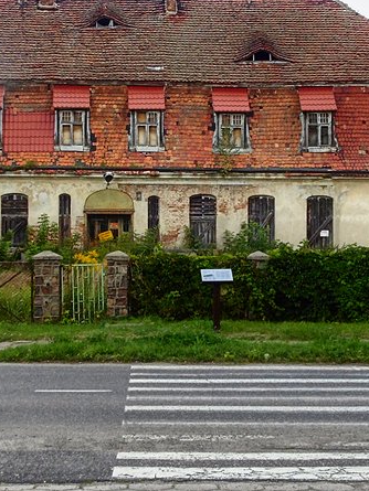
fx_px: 1264
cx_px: 181
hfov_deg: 16.6
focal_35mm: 89
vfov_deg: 22.0
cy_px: 189
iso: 100
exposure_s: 1/500
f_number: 3.7
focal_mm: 8
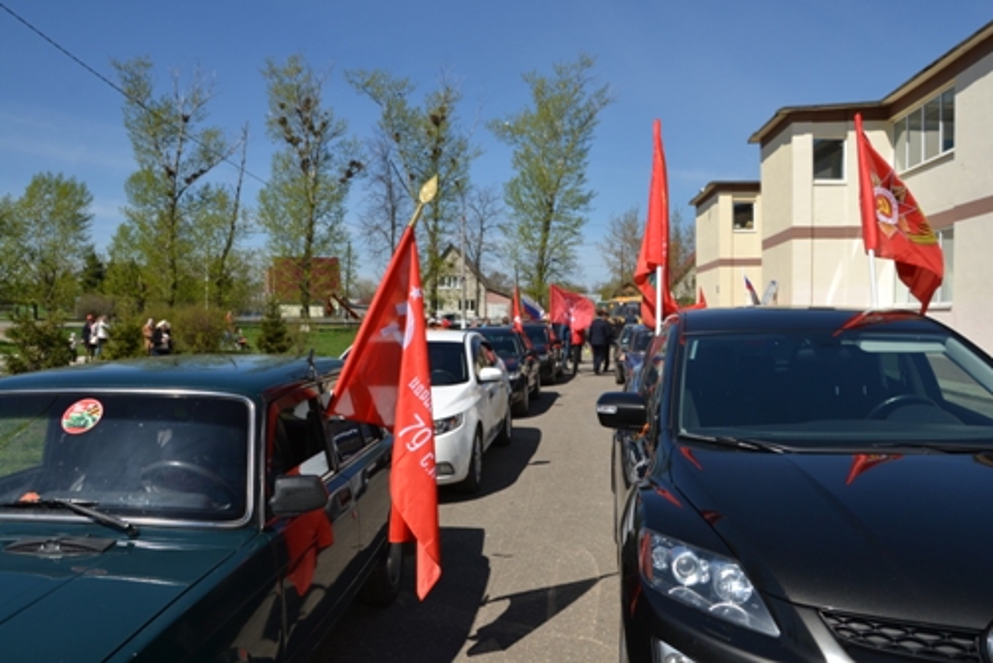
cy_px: 332
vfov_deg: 48.0
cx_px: 496
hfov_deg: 67.4
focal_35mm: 27
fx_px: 745
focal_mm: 18
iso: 100
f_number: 7.1
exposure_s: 1/200
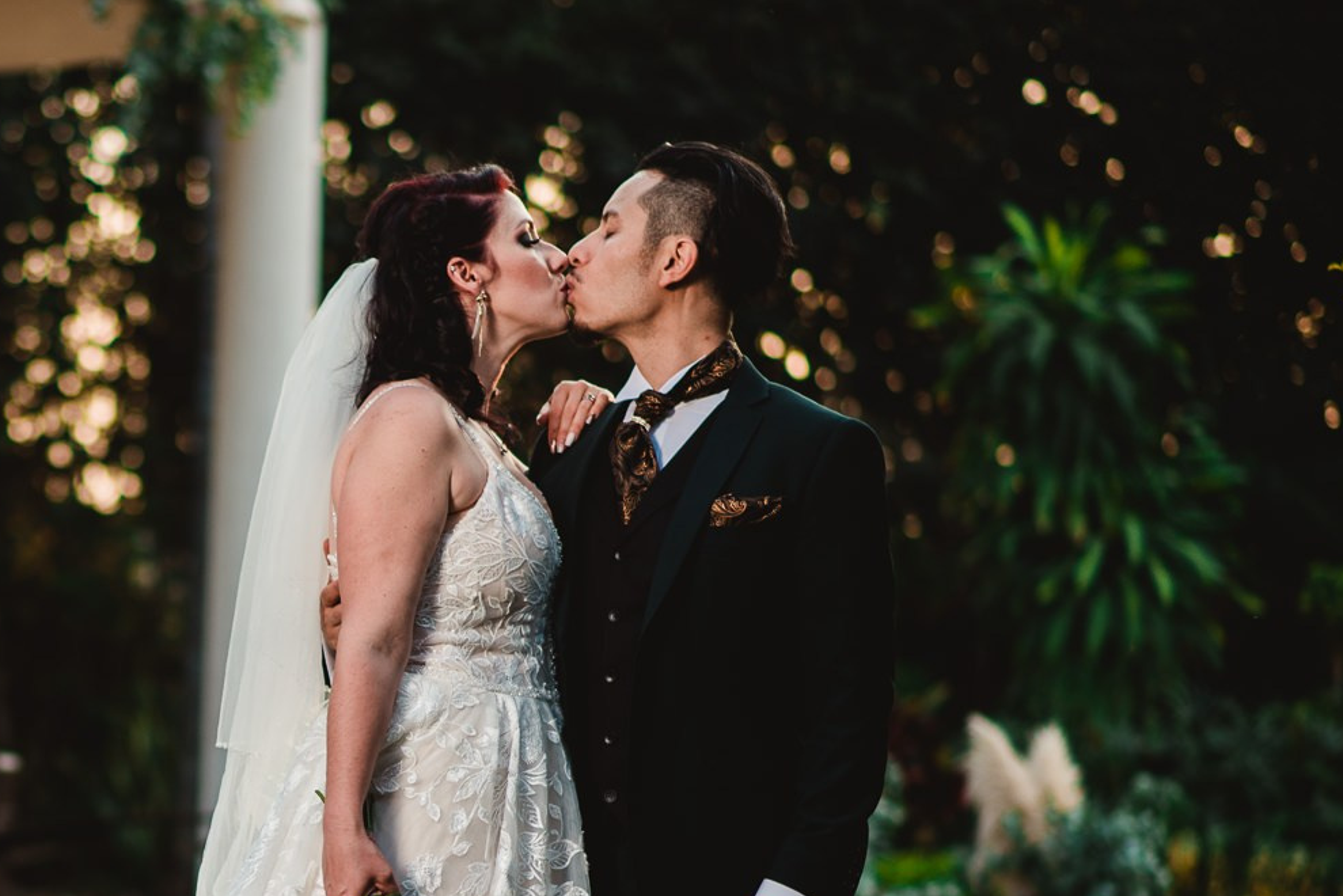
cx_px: 45
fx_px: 6567
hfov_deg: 11.6
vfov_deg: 7.8
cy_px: 819
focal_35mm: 176
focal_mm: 85
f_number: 2.2
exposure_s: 1/500
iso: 100
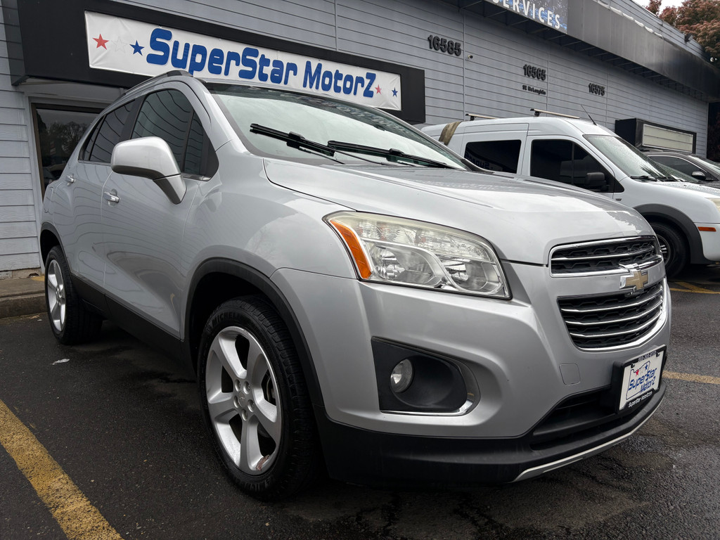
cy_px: 270
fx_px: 541
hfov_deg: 67.3
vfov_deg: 53.1
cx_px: 360
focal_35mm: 26
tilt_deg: -7.6
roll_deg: +2.2
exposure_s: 1/1239
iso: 50
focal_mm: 5.96
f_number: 1.6
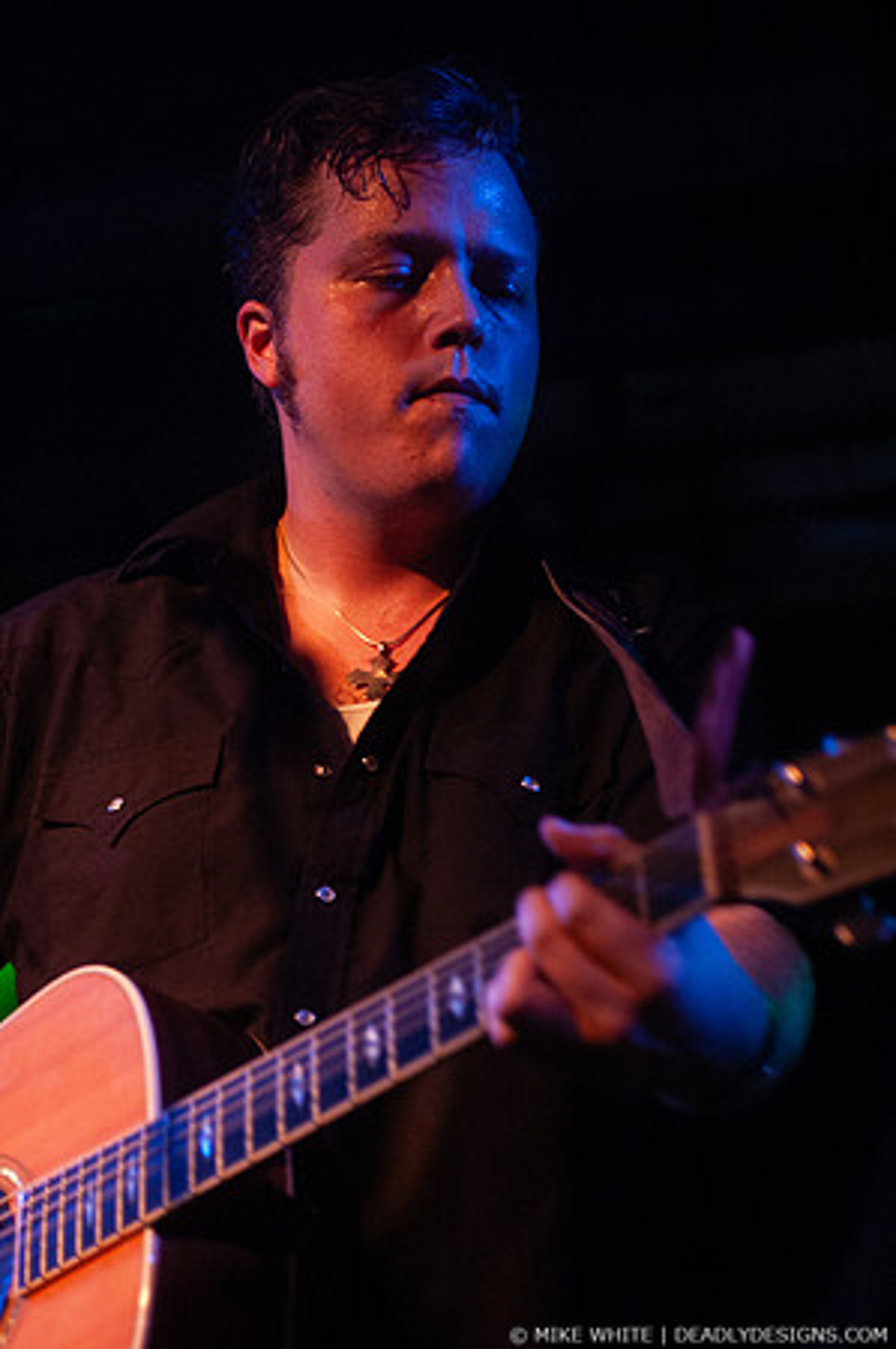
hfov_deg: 15.7
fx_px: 3255
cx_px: 448
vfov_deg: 23.4
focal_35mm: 87
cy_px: 674
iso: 800
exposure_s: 1/50
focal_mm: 58
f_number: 2.8
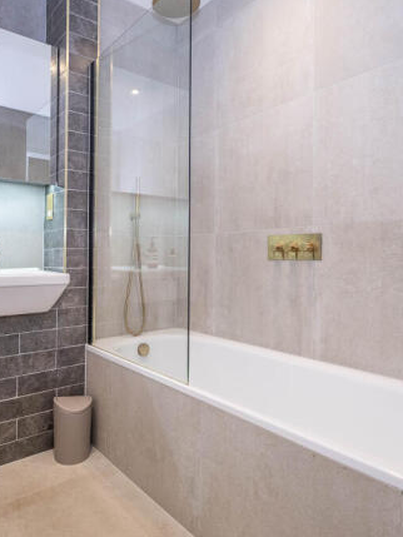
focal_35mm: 22
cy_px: 270
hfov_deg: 60.3
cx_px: 152
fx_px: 341
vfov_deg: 76.4
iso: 400
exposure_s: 1/30
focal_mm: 10
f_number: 6.4
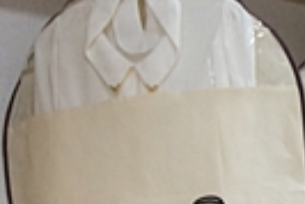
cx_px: 479
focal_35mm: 90
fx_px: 763
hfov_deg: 19.3
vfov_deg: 12.8
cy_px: 442
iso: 800
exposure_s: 1/30
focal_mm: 10
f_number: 5
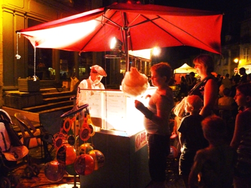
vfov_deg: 48.2
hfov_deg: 61.7
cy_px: 94
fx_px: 210
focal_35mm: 29
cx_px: 126
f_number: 3.3
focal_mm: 5.2
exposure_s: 1/25
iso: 800
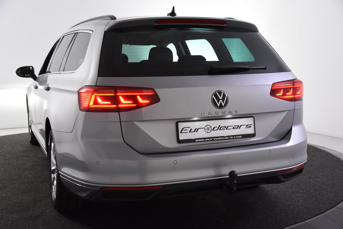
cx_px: 172
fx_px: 443
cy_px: 114
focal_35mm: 46
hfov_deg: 42.3
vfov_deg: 28.9
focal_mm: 31
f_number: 5
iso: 1600
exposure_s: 1/100
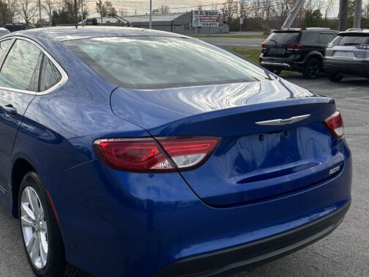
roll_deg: +2.0
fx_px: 565
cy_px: 112
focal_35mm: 53
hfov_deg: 35.9
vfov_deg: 27.5
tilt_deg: -10.8
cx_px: 129
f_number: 1.5
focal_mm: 5.7
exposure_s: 1/3356
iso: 50
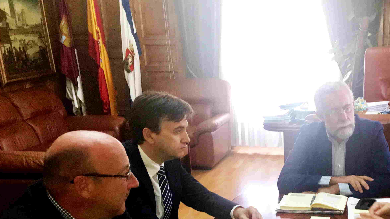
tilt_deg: -19.2
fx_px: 558
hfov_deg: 37.2
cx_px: 310
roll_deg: -0.2
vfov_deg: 21.4
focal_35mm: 54
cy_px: 219
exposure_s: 1/33
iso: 250
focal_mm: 4.15
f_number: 2.2
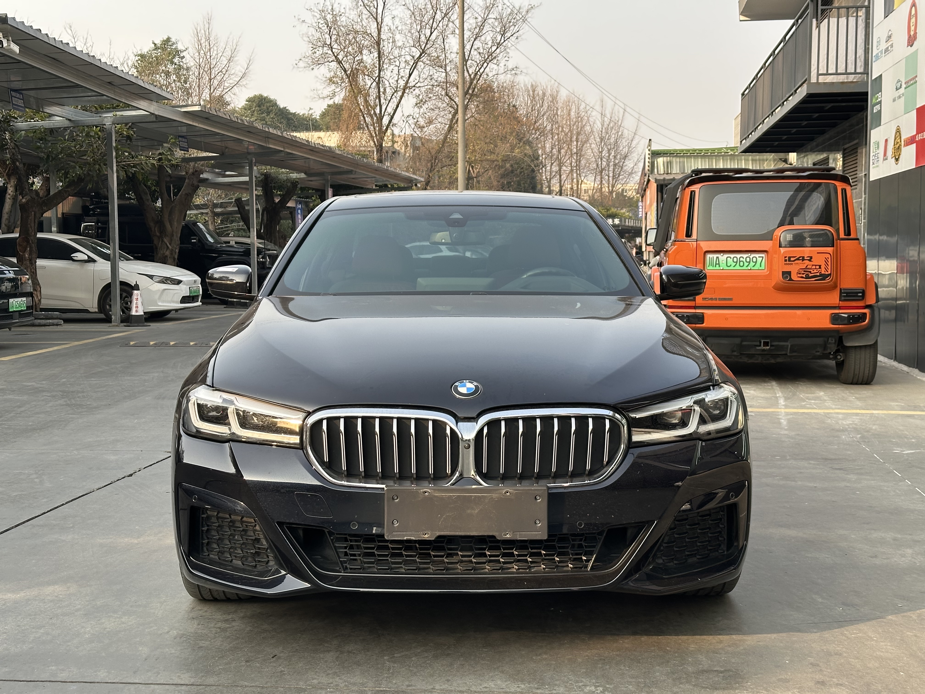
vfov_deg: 30.3
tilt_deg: -3.5
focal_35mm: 48
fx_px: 1283
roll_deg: -0.4
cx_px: 462
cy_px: 347
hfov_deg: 39.7
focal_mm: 6.86
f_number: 1.78
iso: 64
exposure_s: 1/631
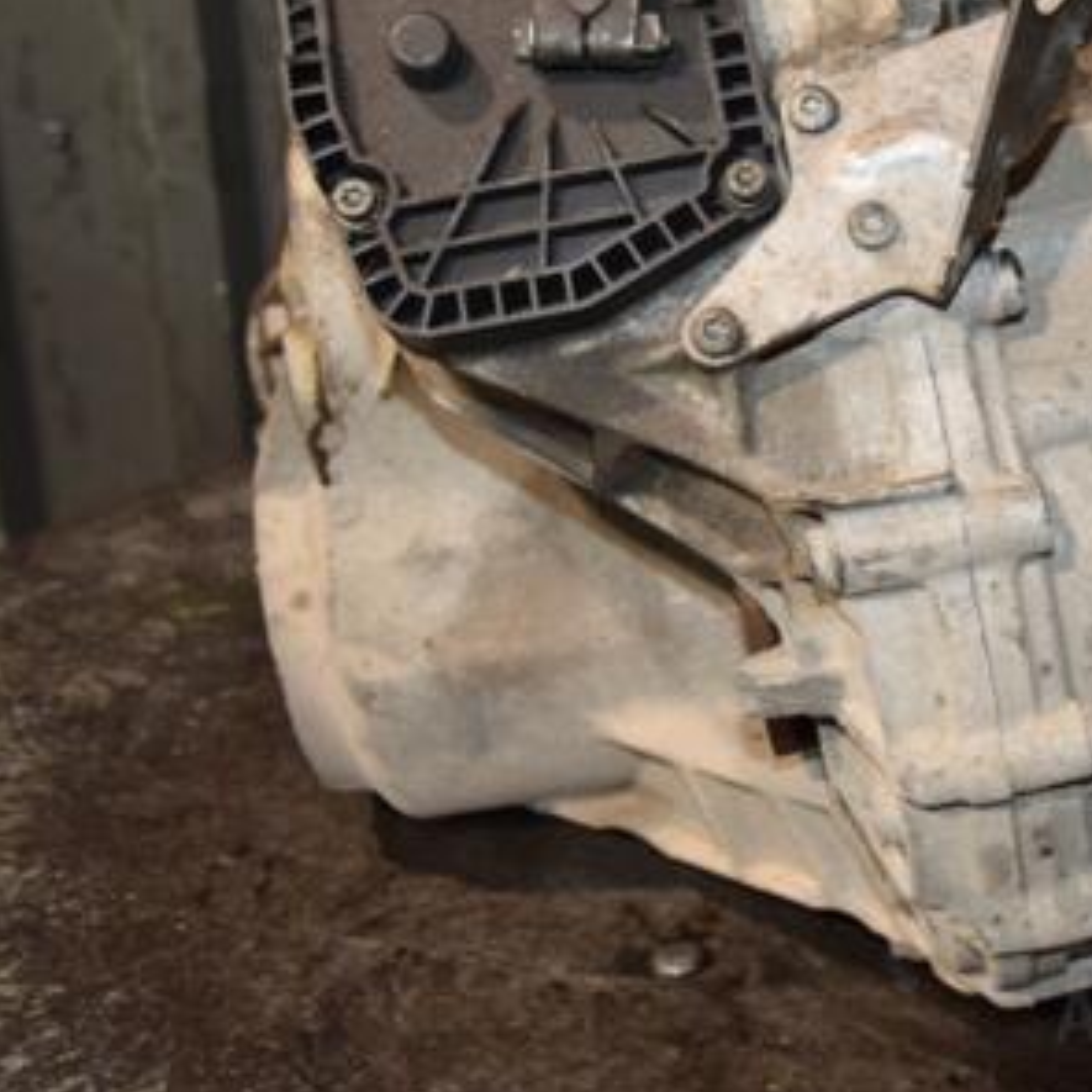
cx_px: 985
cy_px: 370
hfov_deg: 25.7
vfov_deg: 26.4
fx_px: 2315
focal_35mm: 65
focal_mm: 25
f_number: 5
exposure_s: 1/60
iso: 800
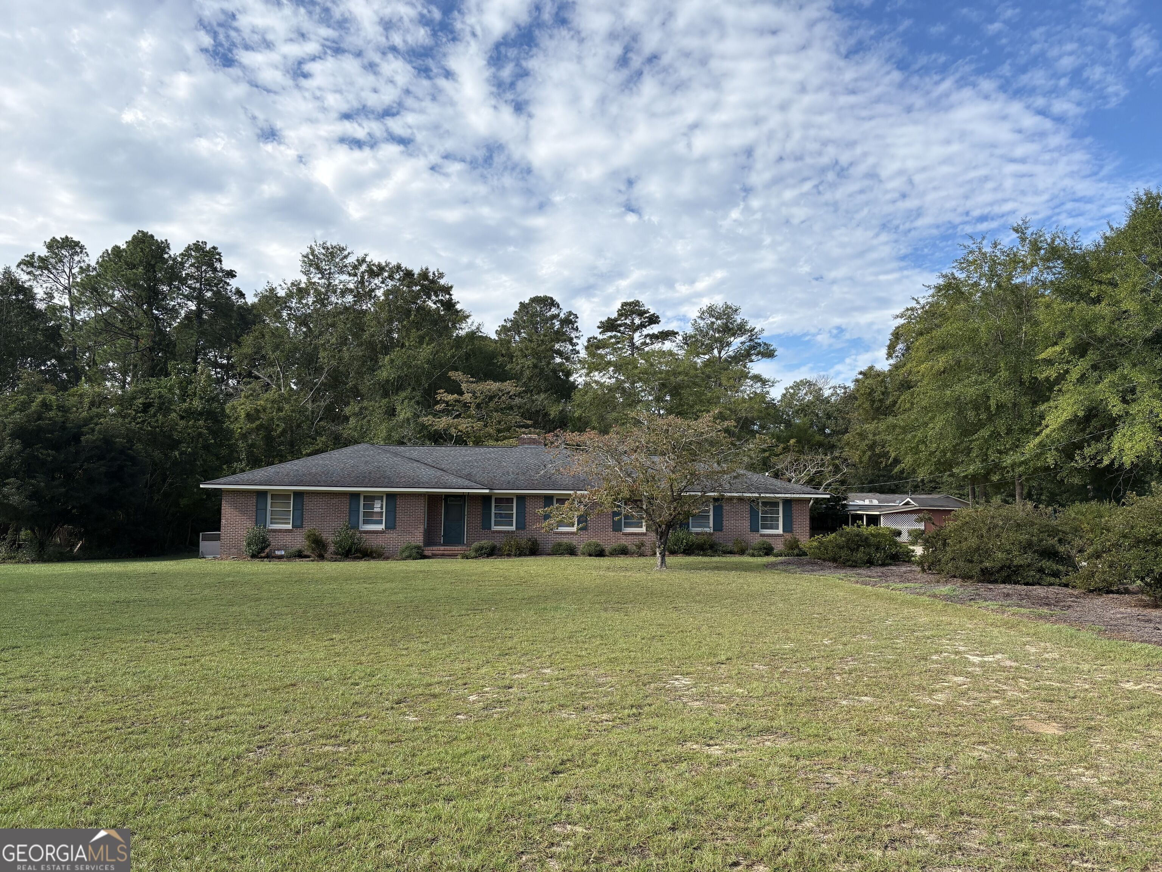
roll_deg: -0.9
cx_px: 581
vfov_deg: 53.1
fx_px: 873
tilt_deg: +3.3
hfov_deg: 67.3
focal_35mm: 26
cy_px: 436
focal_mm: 5.96
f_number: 1.6
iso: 50
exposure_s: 1/2747
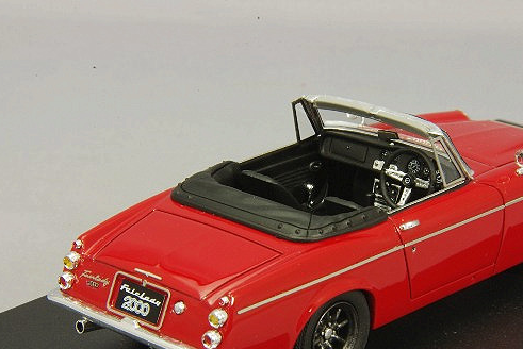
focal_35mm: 146
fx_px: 2122
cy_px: 219
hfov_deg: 14.0
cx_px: 318
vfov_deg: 9.4
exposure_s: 1
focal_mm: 75
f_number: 32
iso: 400
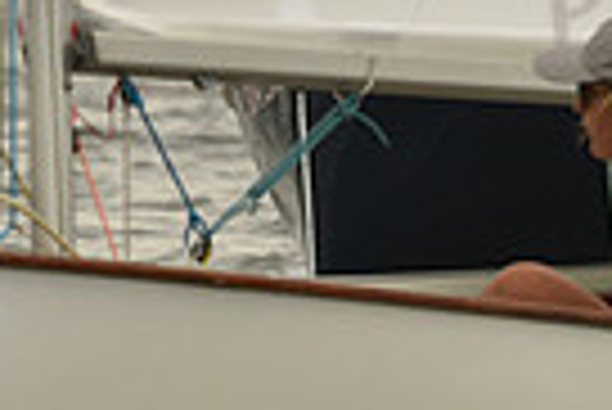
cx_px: 310
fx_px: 15980
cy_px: 237
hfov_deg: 2.2
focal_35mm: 939
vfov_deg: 1.5
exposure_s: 1/1000
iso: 400
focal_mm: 220
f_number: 6.3
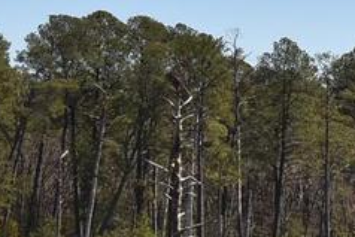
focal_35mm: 209
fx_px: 2062
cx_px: 412
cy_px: 119
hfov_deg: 9.7
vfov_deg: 6.6
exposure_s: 1/640
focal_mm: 23
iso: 400
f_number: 13
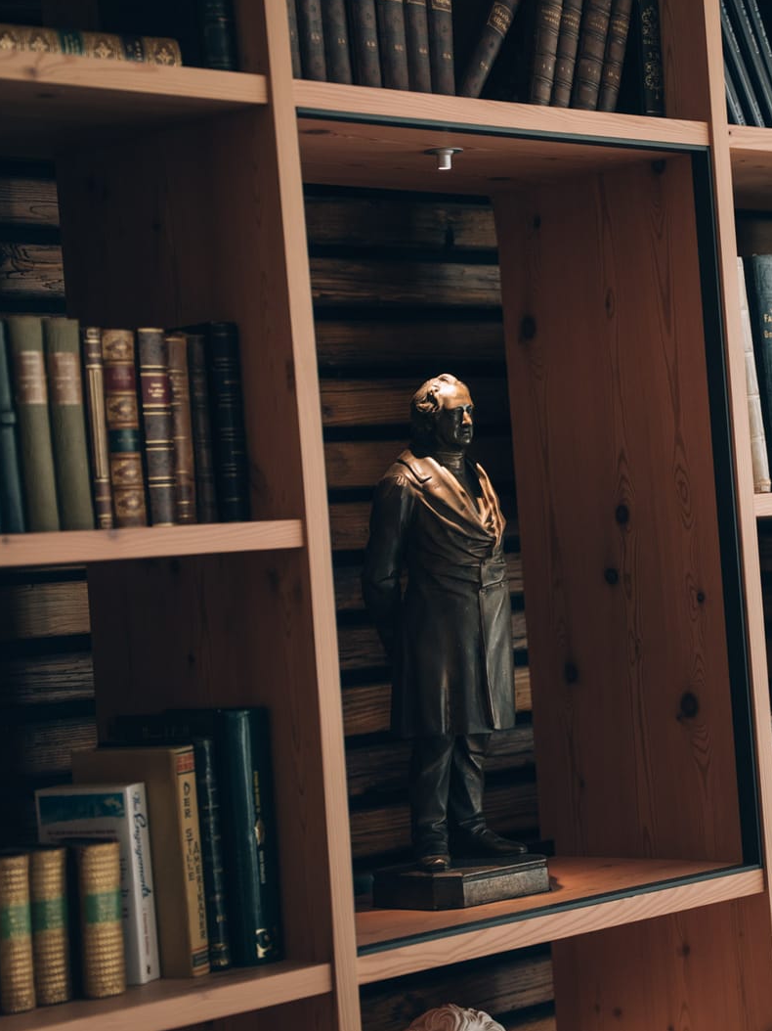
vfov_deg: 21.3
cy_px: 511
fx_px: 2737
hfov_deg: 15.9
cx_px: 682
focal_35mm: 92
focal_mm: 63
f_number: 2.5
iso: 800
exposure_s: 1/640
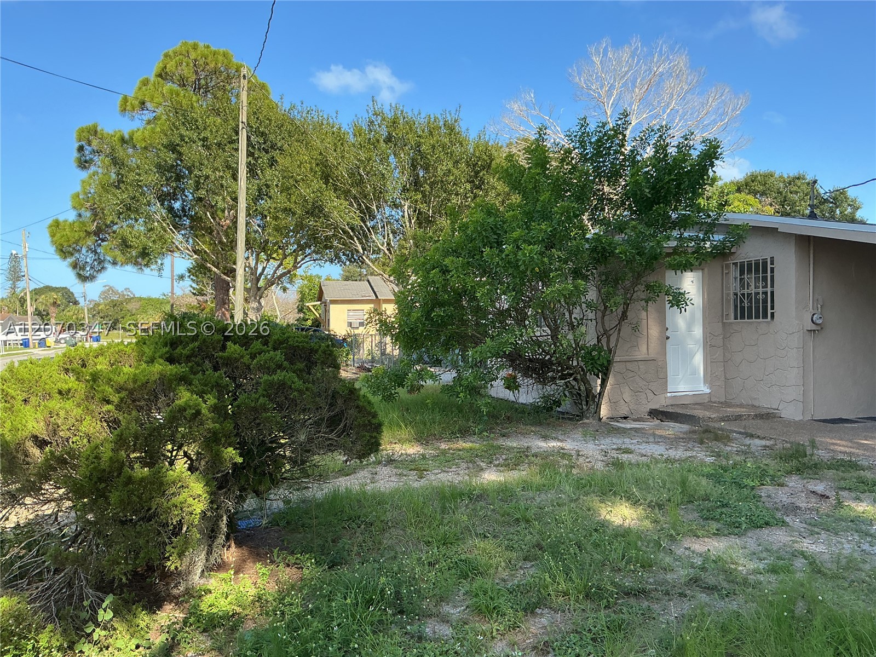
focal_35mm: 29
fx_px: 734
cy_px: 328
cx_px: 438
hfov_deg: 61.7
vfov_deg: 48.2
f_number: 1.8
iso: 25
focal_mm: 3
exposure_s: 1/586
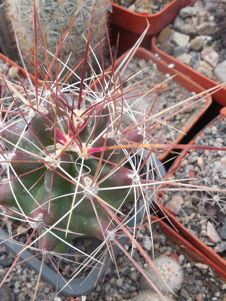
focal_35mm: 42
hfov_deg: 34.4
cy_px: 152
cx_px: 108
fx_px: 366
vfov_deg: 44.8
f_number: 3.6
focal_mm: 5.6
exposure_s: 1/80
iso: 125
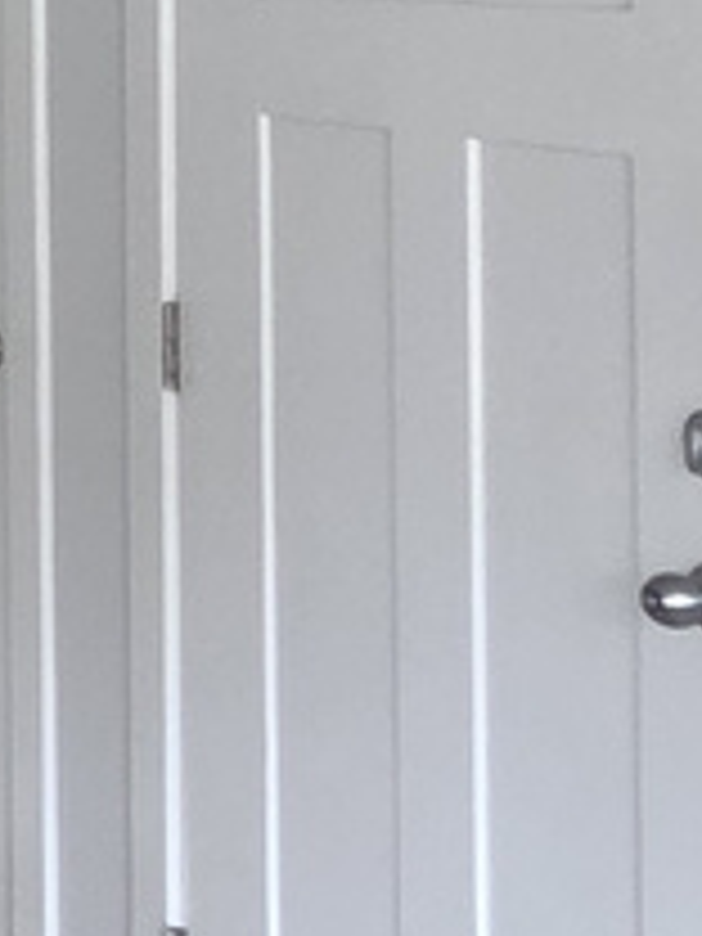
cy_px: -117
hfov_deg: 10.7
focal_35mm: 96
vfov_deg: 19.5
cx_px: -1377
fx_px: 2596
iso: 250
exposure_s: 1/120
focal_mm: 2.2
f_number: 2.2
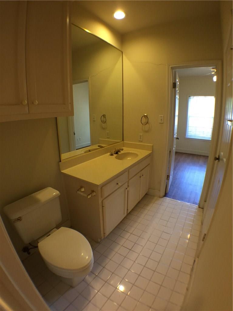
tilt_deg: -16.8
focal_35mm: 29
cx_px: 116
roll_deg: +0.1
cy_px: 156
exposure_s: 1/30
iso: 160
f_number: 2.2
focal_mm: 4.15
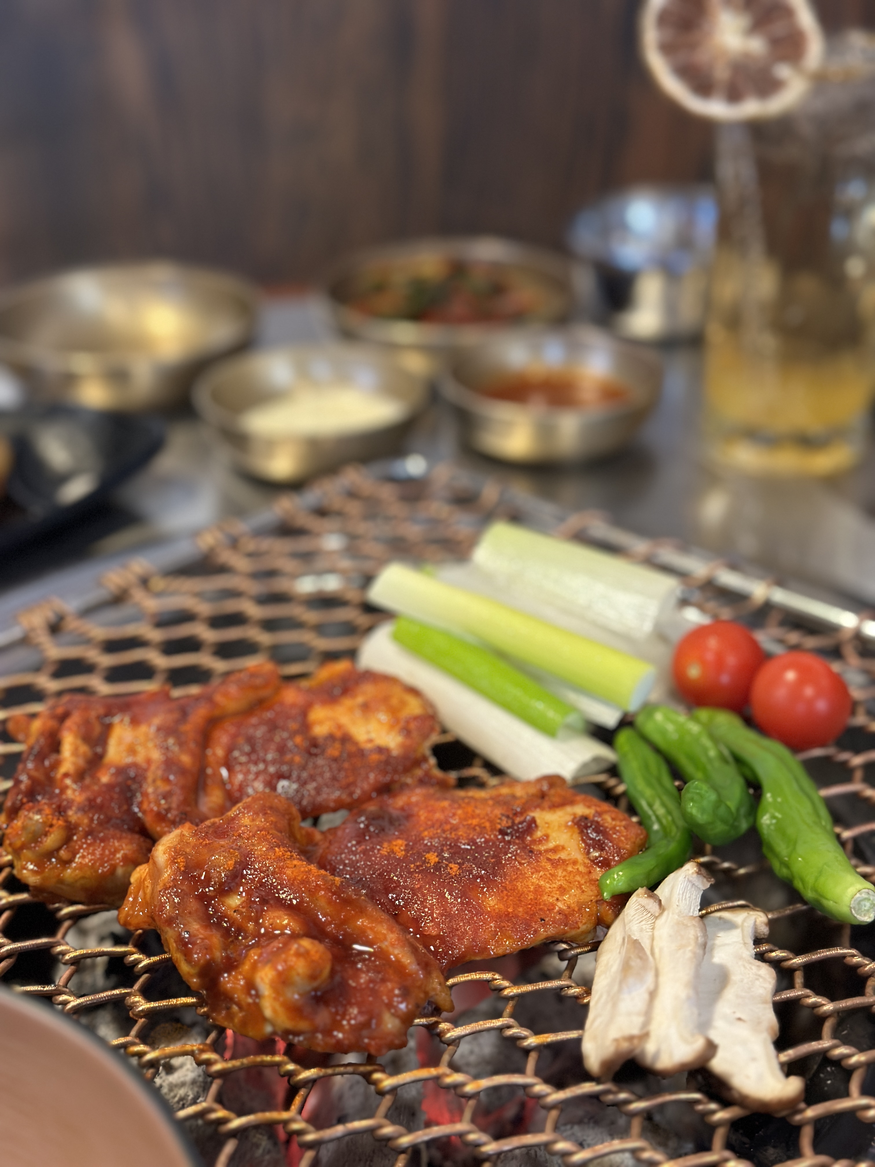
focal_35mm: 48
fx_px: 1618
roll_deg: +0.6
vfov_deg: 39.7
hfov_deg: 30.3
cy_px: 584
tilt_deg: -28.5
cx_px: 438
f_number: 1.78
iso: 320
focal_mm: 6.86
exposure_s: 1/40
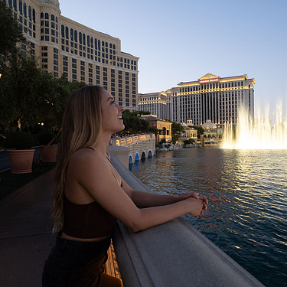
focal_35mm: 25
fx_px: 235
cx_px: 172
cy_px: 144
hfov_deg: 62.4
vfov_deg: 62.9
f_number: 5.6
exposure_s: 1/60
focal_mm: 19
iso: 2500
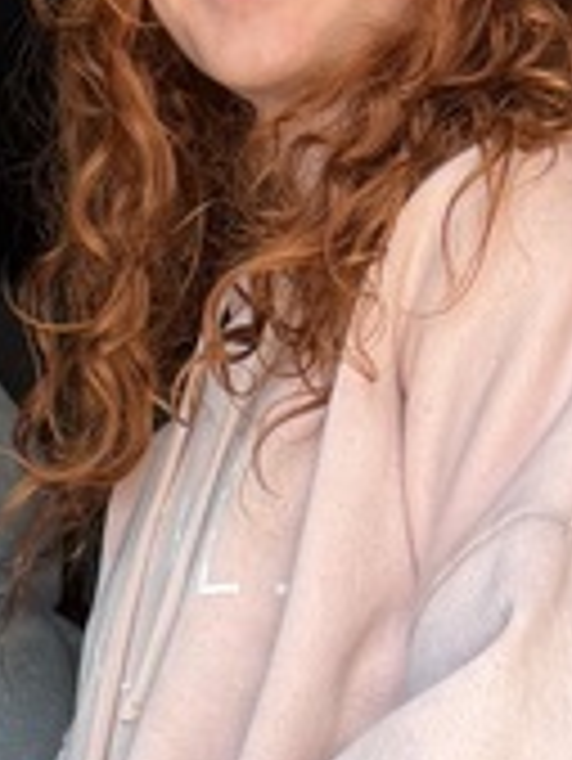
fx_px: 3191
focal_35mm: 145
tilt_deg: +7.2
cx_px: -171
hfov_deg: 10.0
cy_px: 1079
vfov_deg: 13.0
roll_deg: -3.3
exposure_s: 1/121
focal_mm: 6.76
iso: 125
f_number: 1.78
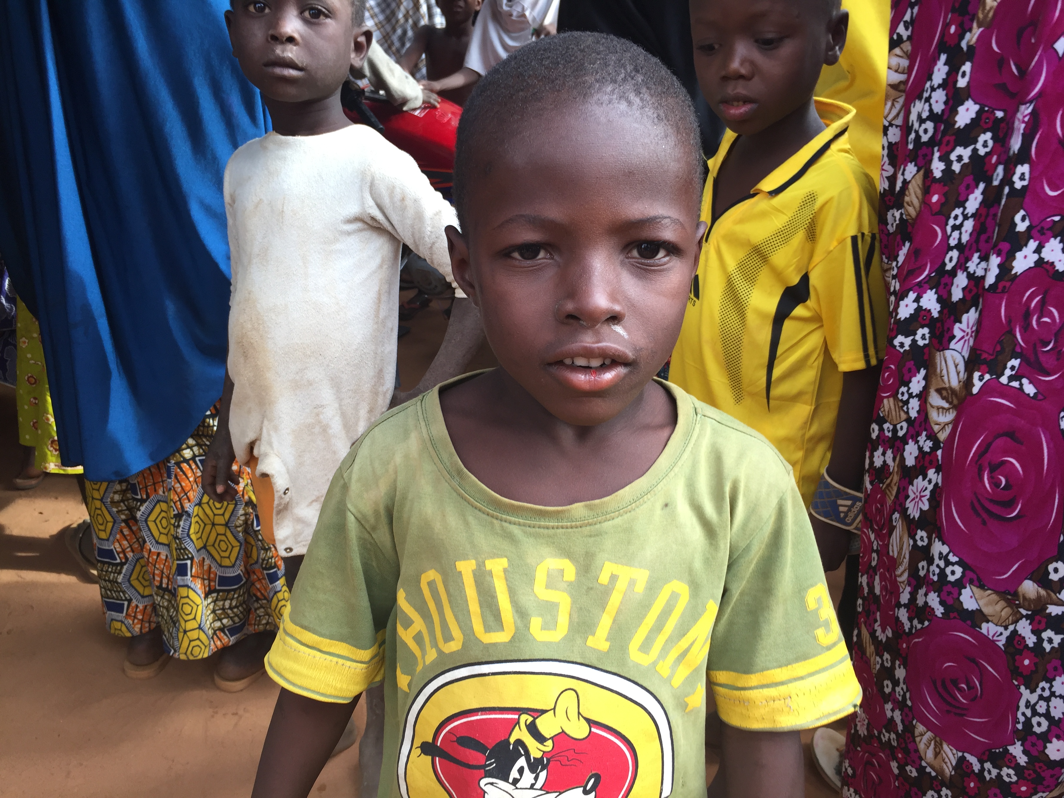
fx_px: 891
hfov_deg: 61.7
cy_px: 399
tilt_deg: -21.7
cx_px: 532
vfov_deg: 48.2
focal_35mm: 29
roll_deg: -2.1
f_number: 2.2
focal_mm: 4.15
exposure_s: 1/100
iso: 32
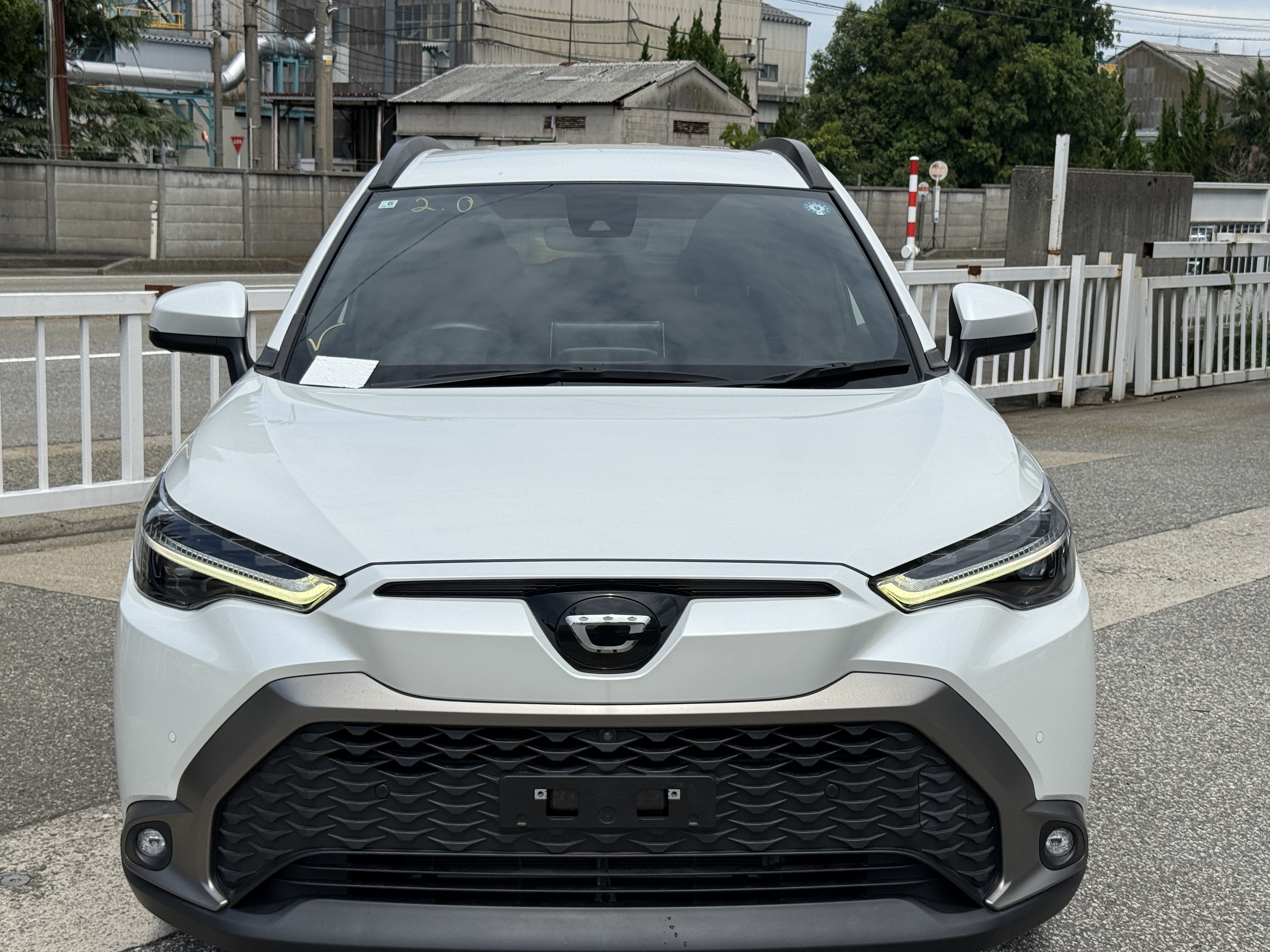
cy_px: 516
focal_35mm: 53
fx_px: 1944
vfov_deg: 27.5
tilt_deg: -8.7
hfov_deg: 36.2
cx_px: 608
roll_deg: -2.4
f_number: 1.78
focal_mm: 6.76
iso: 80
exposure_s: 1/11364
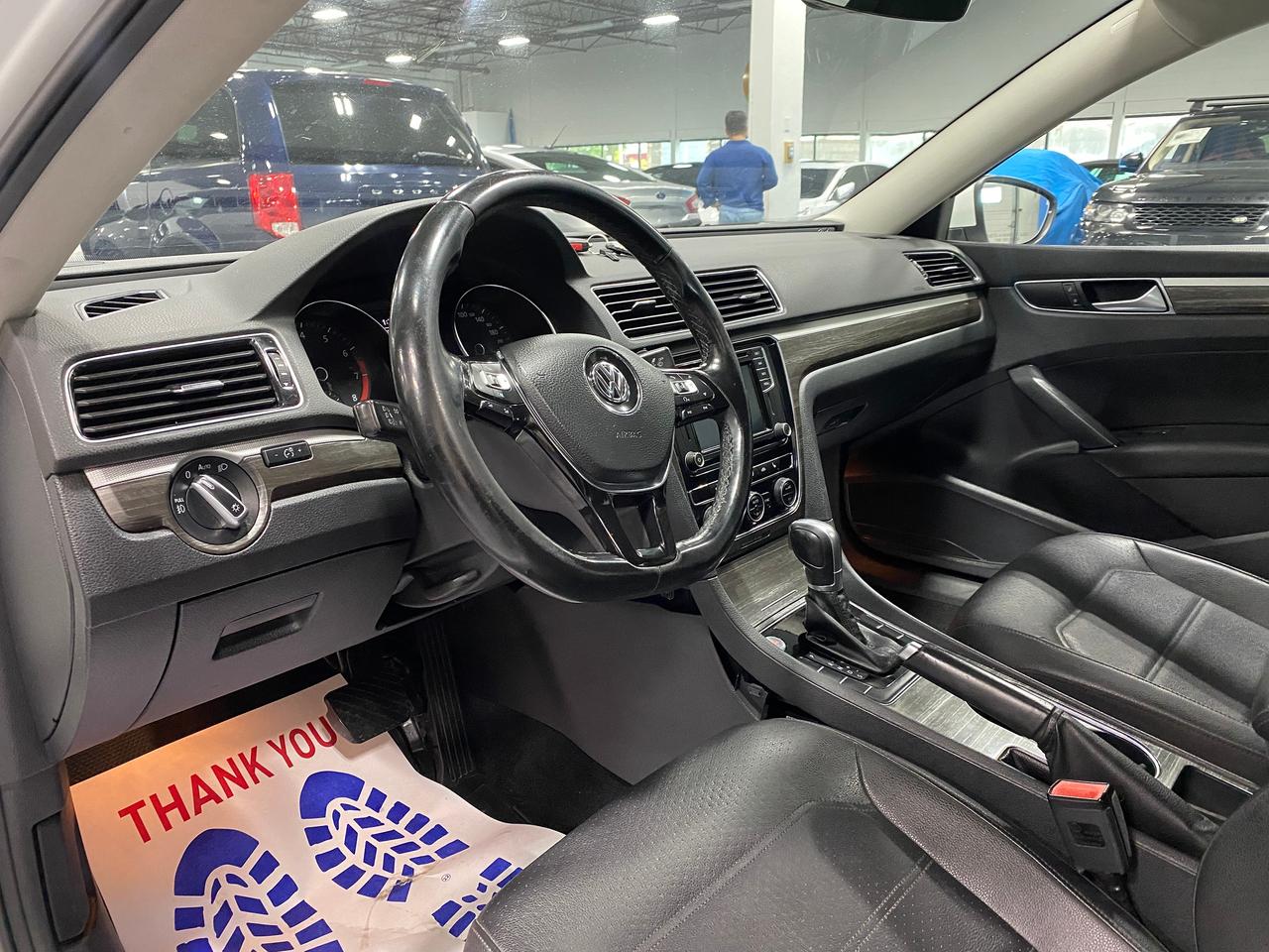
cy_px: 476
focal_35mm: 26
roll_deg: +0.5
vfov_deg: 53.1
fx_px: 953
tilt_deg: -16.8
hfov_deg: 67.3
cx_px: 634
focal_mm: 4.25
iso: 400
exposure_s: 1/60
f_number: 1.8
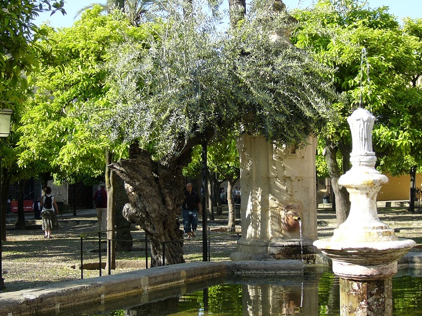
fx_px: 841
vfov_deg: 21.3
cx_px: 211
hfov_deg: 28.2
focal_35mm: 69
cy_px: 158
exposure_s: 1/200
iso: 50
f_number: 4
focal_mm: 11.5
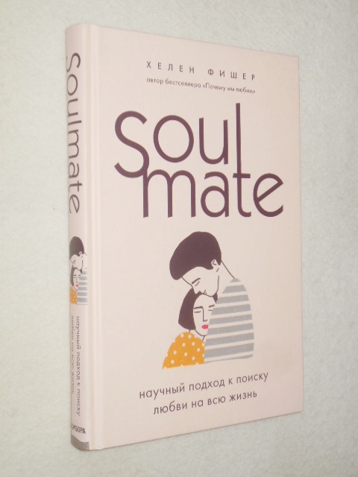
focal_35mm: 50
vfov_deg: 38.2
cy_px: 238
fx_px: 689
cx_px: 179
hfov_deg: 29.1
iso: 125
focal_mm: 8.9
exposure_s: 1/60
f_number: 4
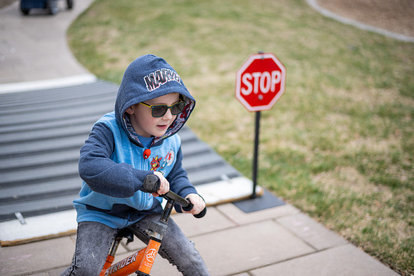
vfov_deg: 27.0
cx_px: 207
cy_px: 138
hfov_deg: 39.6
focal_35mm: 50
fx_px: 575
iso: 100
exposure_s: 1/1600
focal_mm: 50
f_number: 2
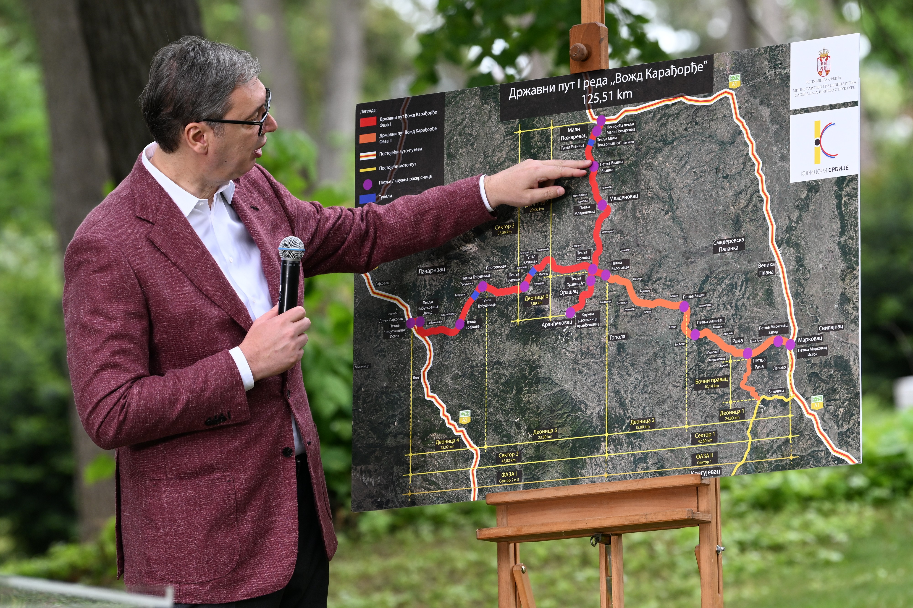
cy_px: 304
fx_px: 6263
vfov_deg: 5.6
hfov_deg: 8.3
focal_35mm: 247
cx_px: 456
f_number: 4
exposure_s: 1/320
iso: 400
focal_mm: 165
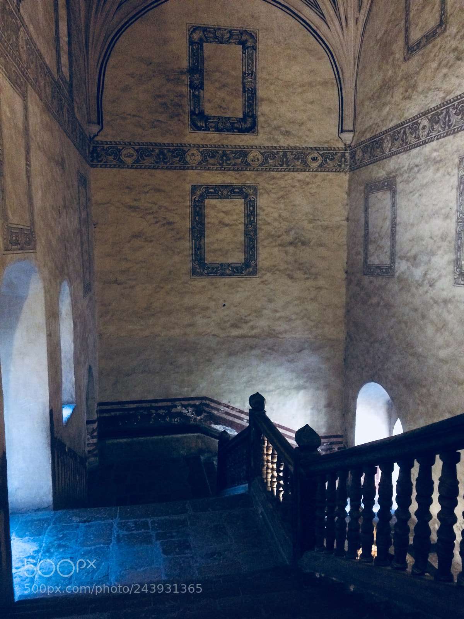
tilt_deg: -6.7
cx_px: 232
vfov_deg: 61.7
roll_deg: -0.5
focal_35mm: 29
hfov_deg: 48.2
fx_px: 518
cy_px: 310
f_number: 2.2
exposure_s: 1/15
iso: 500
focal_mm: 4.15
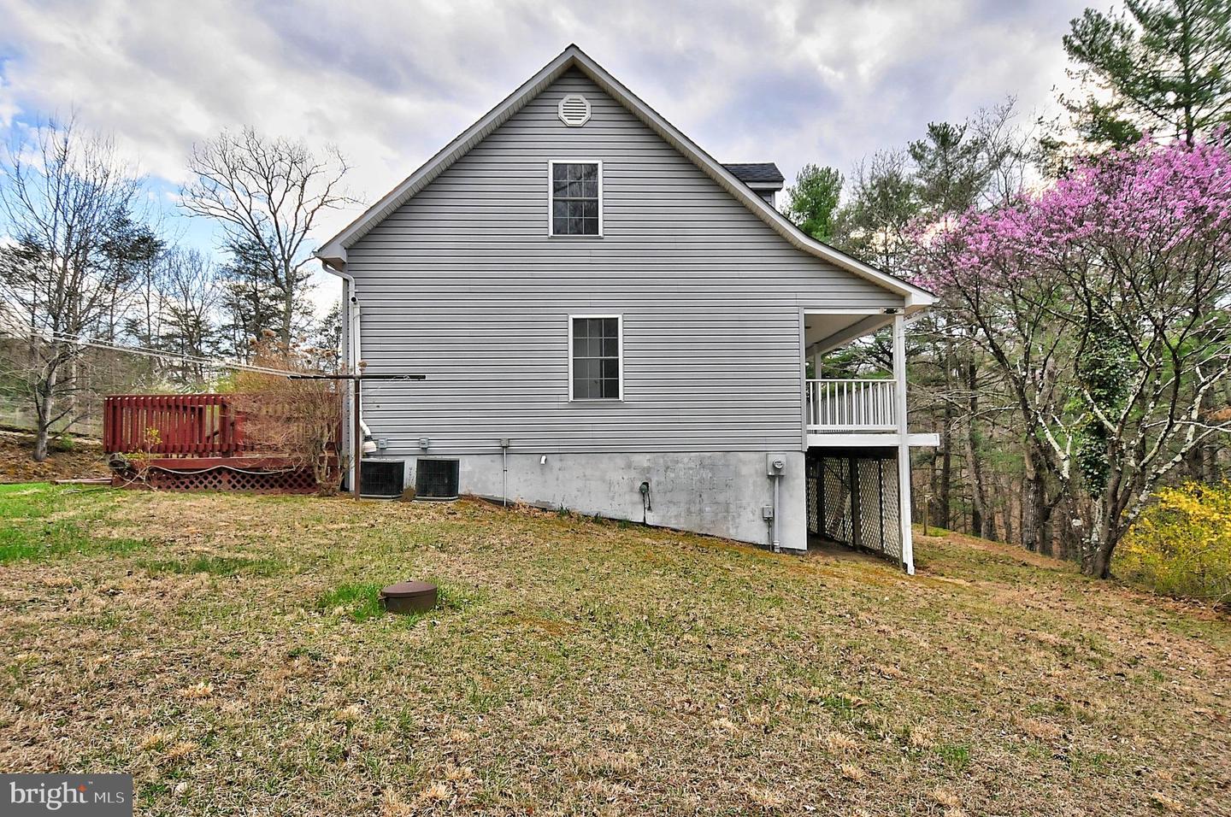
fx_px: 1229
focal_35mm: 36
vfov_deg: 36.8
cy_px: 408
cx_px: 616
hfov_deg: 53.2
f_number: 8
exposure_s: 1/640
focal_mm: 24
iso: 800
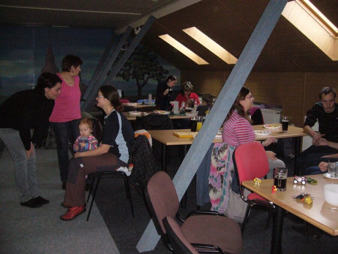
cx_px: 169
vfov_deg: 40.7
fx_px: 342
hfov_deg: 52.6
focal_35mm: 35
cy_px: 127
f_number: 2.8
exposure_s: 1/60
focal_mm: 5.8
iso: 400
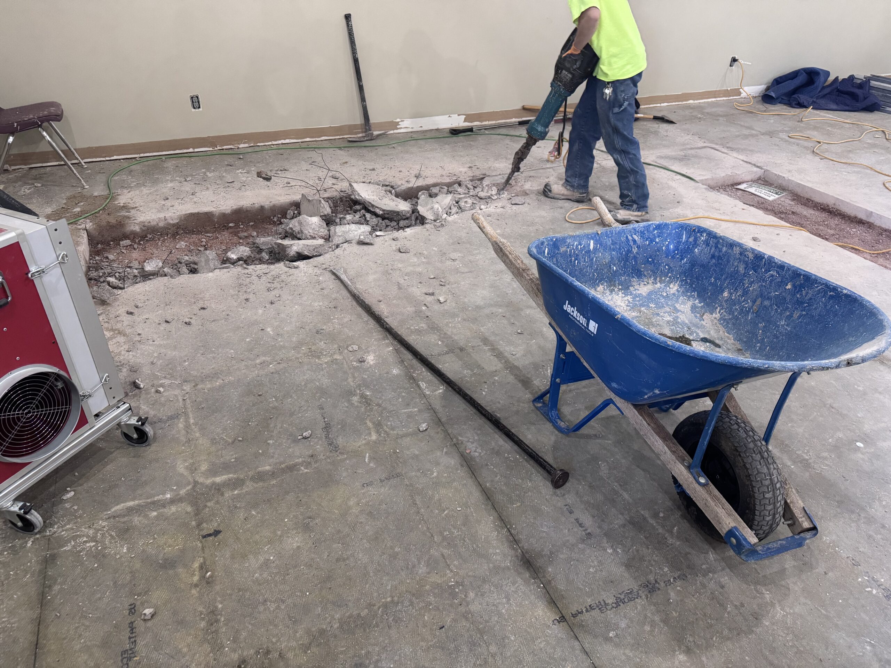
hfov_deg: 71.6
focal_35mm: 24
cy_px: 334
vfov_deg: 56.8
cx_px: 446
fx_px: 618
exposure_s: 1/60
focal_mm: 6.76
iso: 400
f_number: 1.78
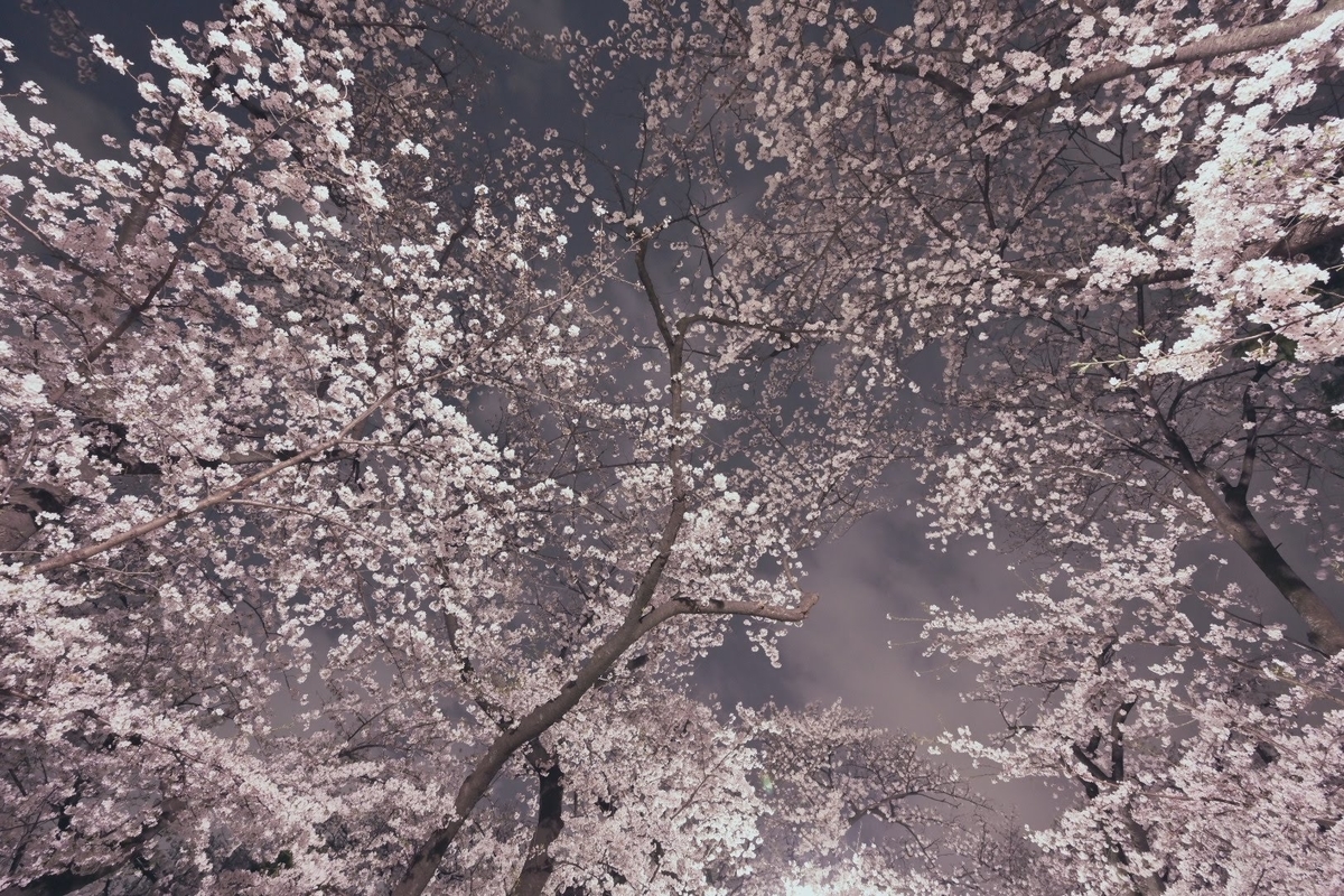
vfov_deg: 81.2
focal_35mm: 14
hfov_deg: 104.3
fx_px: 523
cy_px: 448
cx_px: 672
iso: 1000
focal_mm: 14
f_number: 8
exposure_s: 1
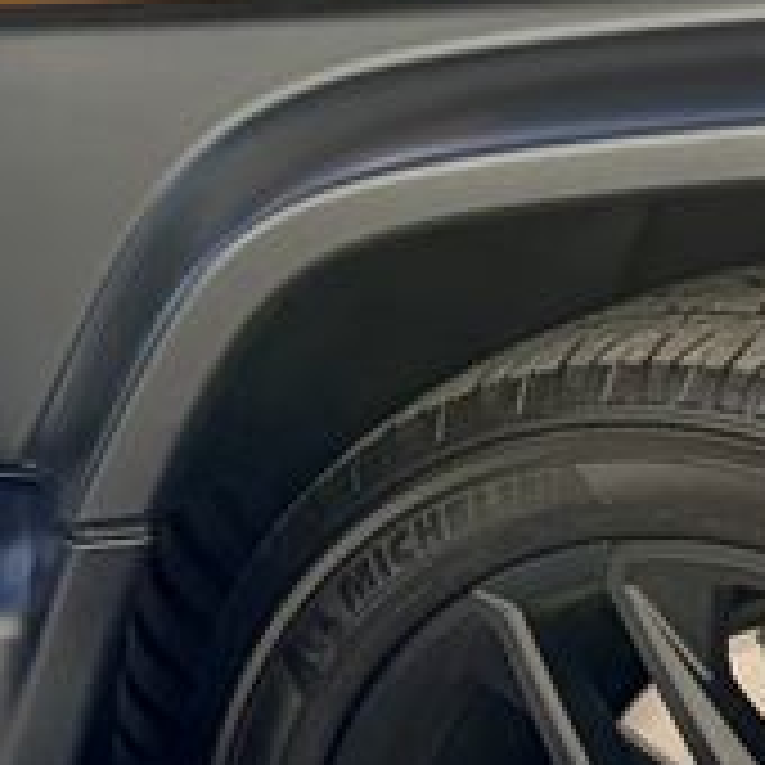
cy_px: 540
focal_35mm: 216
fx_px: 5401
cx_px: 2988
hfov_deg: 6.6
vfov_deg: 8.1
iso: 50
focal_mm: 5.96
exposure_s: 1/945
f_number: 1.6
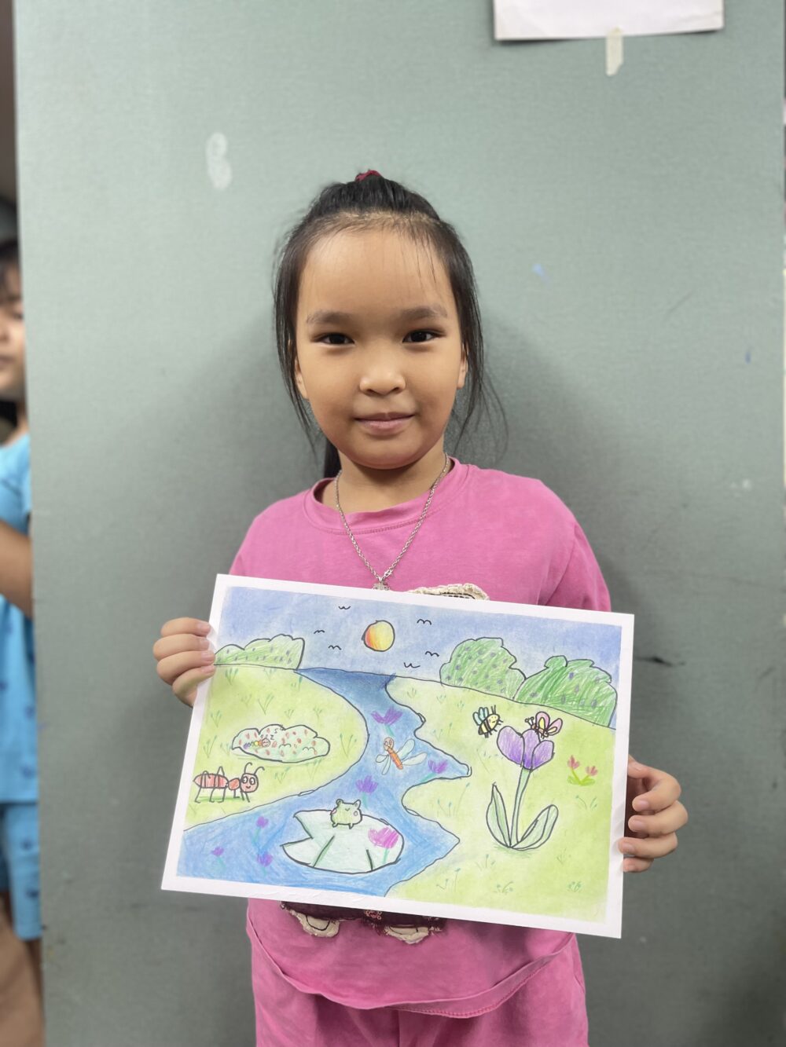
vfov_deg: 67.3
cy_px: 524
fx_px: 787
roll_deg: +0.1
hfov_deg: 53.1
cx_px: 393
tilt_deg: -2.5
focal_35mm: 26
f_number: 1.6
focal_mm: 5.1
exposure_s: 1/100
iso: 100
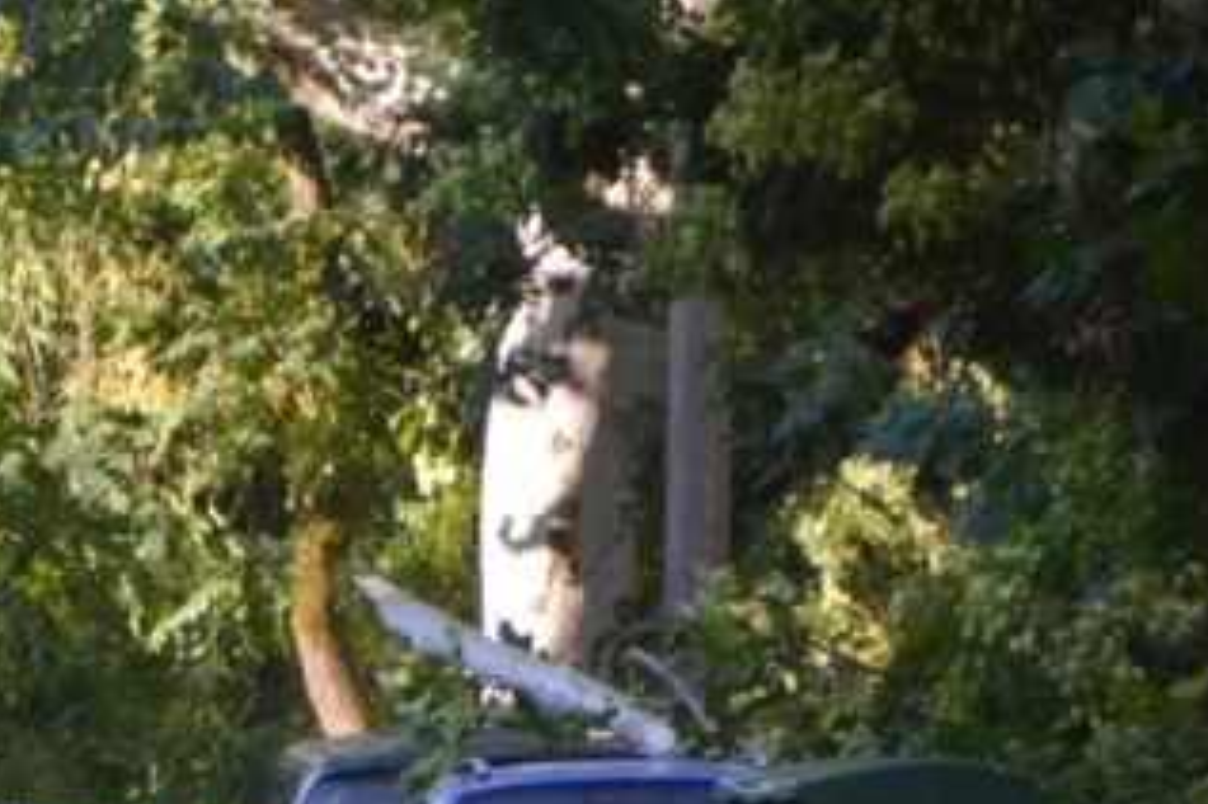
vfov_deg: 2.4
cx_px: -210
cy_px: 970
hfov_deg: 3.7
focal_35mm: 563
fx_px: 18888
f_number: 5.6
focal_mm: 155
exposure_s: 1/250
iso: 400
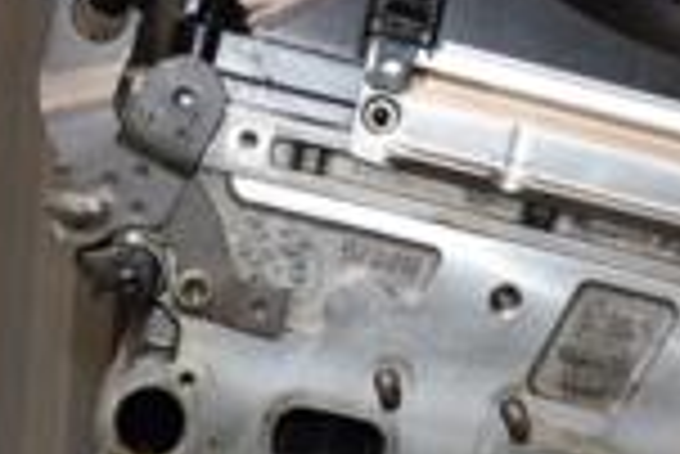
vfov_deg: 10.4
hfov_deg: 16.4
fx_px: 2363
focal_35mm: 125
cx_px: 347
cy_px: 796
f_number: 5
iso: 800
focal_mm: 21
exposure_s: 1/60
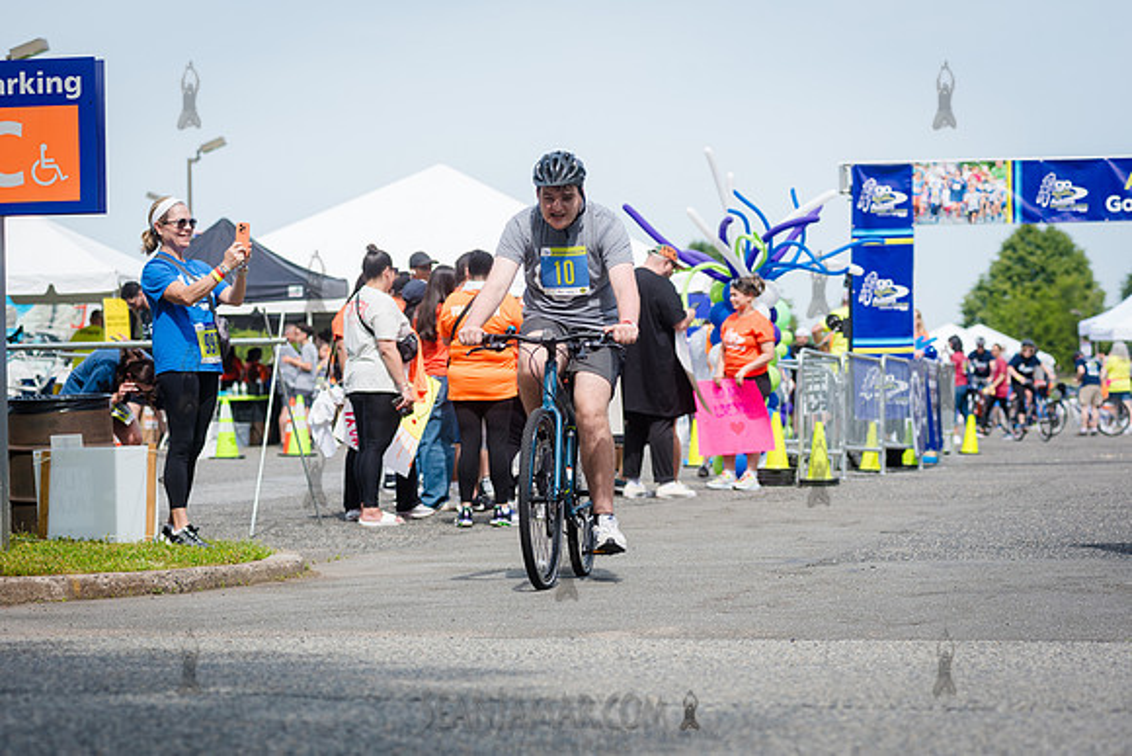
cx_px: 566
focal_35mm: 105
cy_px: 378
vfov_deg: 13.0
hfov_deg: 19.5
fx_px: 3302
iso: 250
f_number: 4.5
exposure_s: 1/1250
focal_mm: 105
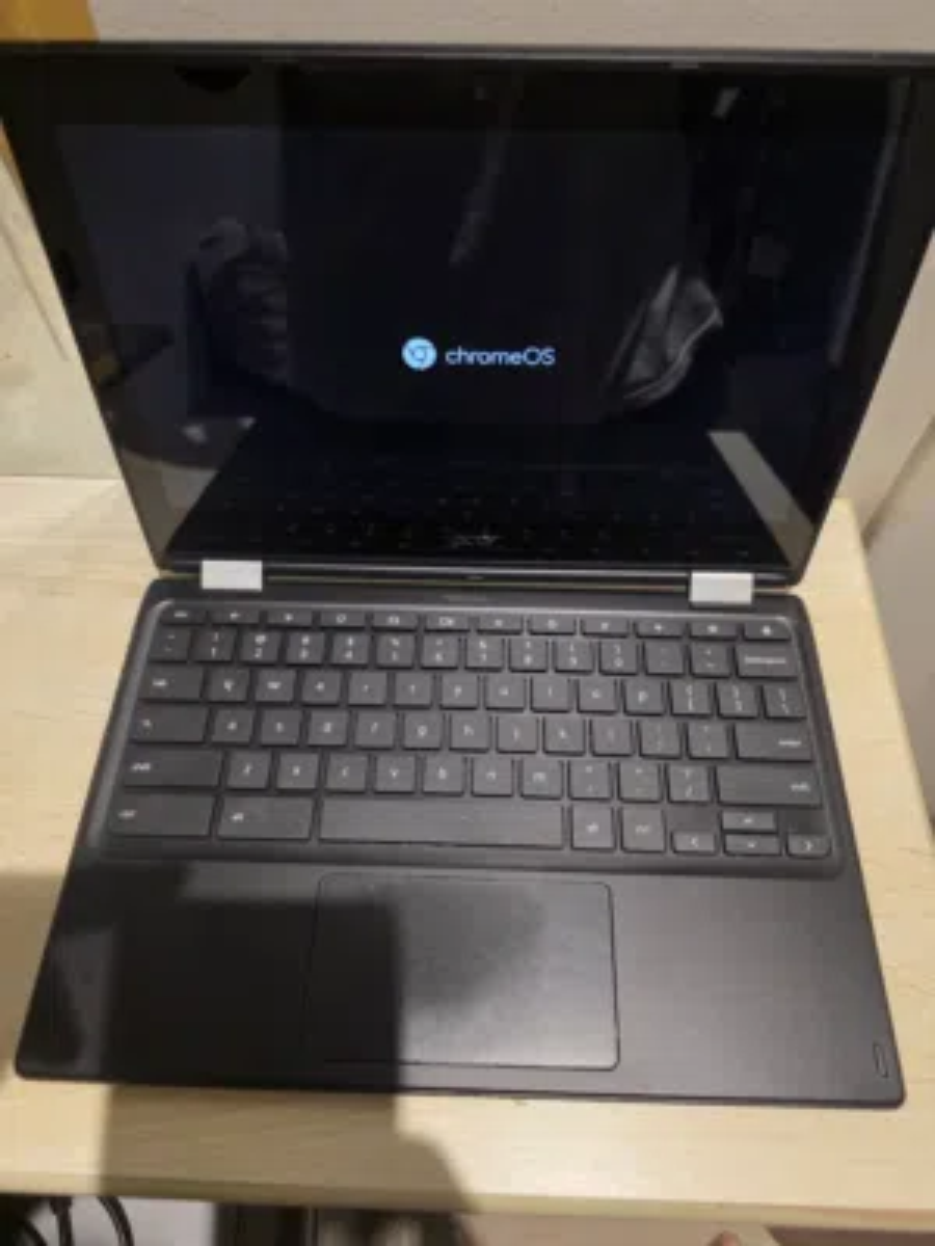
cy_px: 623
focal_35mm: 23
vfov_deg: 73.9
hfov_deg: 58.9
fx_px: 828
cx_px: 468
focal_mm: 6.3
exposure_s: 1/100
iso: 500
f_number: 1.7
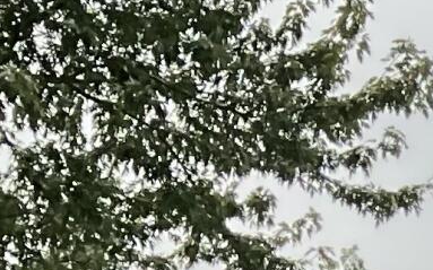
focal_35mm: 241
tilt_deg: +2.3
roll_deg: +1.3
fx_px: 2843
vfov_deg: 5.0
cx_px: 1434
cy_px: 996
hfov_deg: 7.4
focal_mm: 3
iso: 16
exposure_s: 1/188
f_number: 1.8
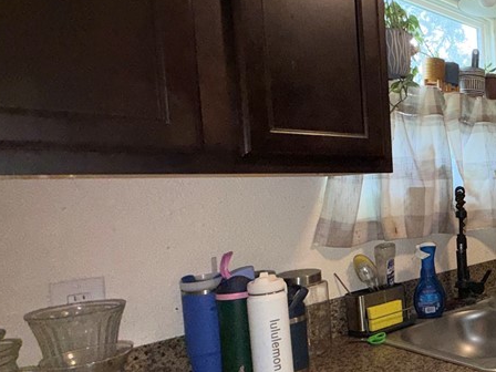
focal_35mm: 32
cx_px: 537
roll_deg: +1.3
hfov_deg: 44.4
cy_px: 215
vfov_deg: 44.0
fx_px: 459
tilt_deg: -3.5
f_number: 2.2
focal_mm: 2.22
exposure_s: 1/114
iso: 100
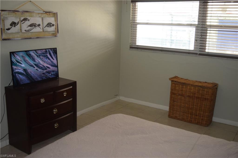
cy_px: 79
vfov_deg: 35.5
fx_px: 248
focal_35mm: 38
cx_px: 119
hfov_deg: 51.3
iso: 800
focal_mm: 25
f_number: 4.5
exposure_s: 1/80
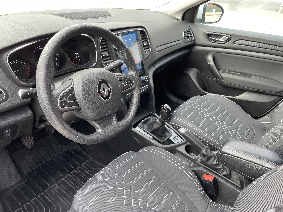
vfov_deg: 53.1
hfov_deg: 67.3
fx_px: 213
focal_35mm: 26
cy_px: 106
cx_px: 142
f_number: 1.6
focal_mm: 4.2
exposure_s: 1/121
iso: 50
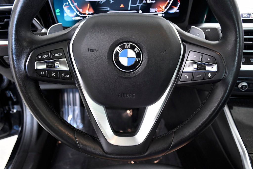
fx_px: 239
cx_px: 126
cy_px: 84
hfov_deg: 55.8
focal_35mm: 34
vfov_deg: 38.9
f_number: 5
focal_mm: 23
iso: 2500
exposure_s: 1/100
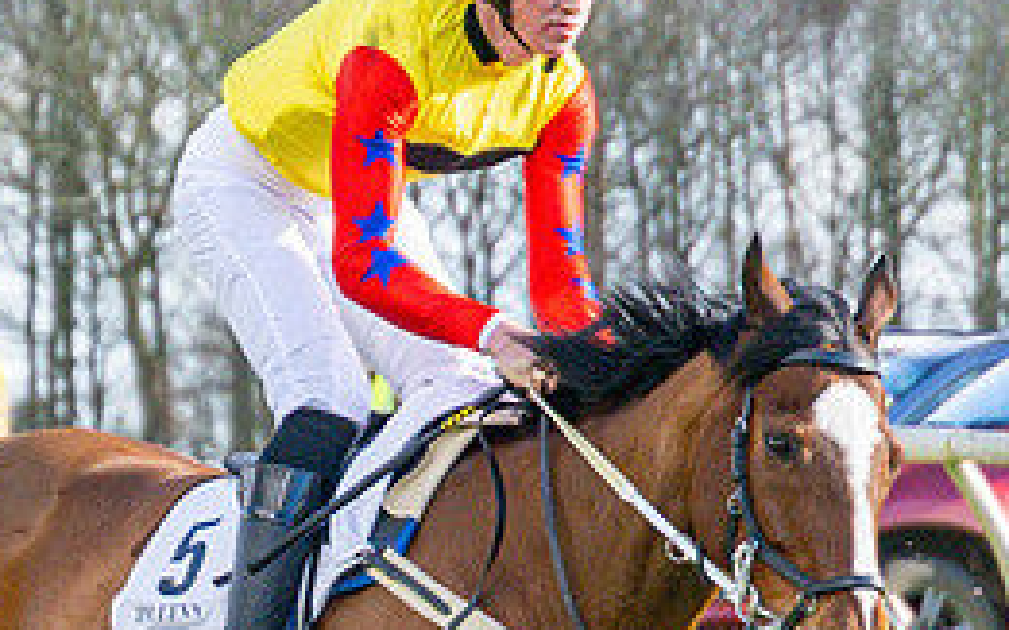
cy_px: 795
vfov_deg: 2.5
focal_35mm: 521
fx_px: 14324
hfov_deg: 4.0
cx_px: 717
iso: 400
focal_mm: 98
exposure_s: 1/1600
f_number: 4
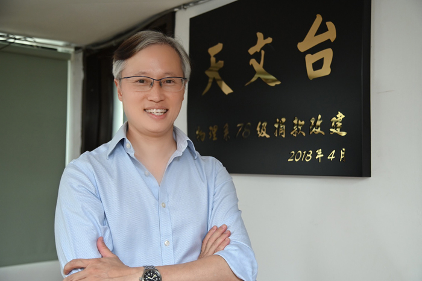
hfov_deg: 42.8
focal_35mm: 46
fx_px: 539
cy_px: 140
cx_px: 211
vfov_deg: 29.2
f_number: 4
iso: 2000
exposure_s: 1/125
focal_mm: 46
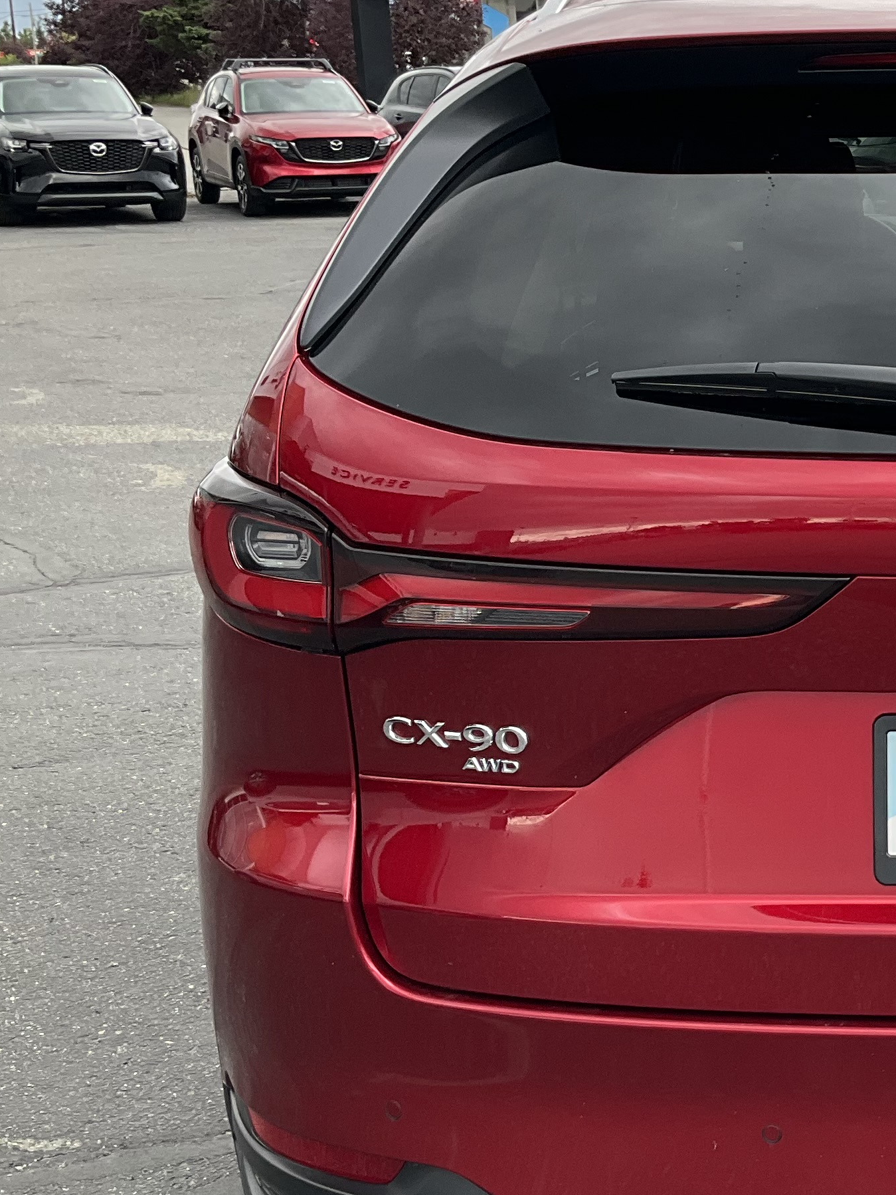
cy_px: 567
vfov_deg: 29.8
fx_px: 2244
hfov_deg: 21.2
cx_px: 1045
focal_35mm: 65
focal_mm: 3
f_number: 1.8
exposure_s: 1/231
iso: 25
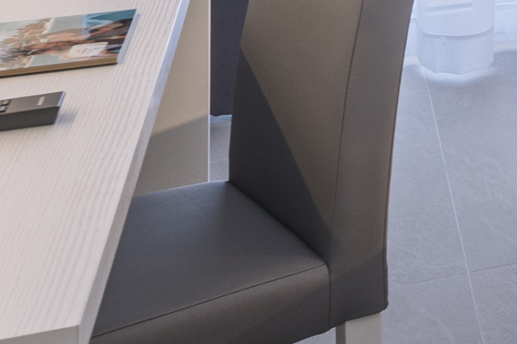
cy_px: 115
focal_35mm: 98
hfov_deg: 14.7
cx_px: 1182
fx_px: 1407
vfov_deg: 13.9
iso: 250
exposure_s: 1/3
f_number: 9
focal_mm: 17
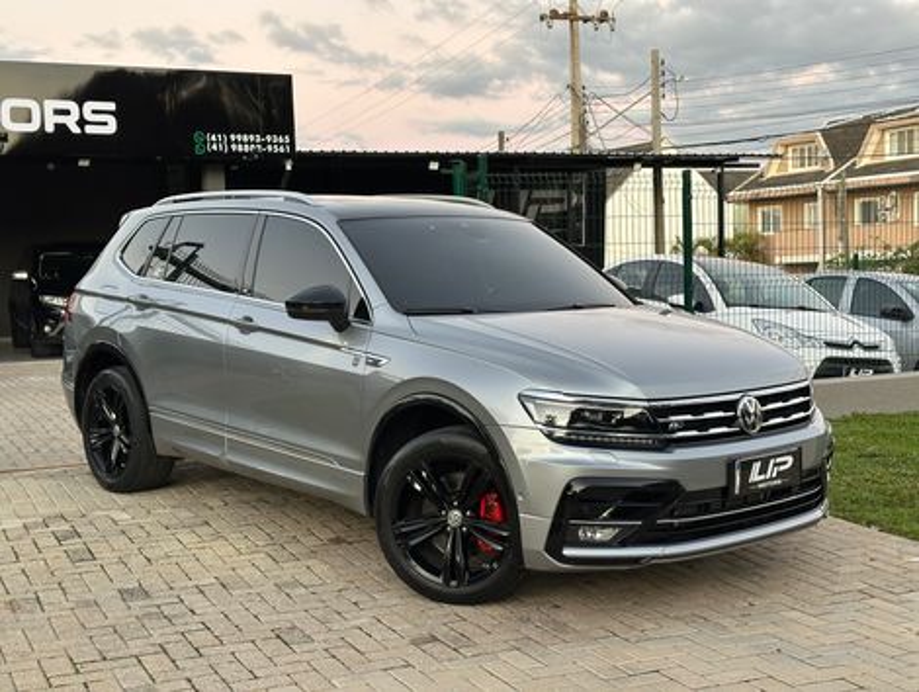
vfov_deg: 30.3
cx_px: 460
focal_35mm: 48
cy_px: 346
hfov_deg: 39.6
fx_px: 1276
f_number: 1.78
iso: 200
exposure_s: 1/60
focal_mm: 6.86
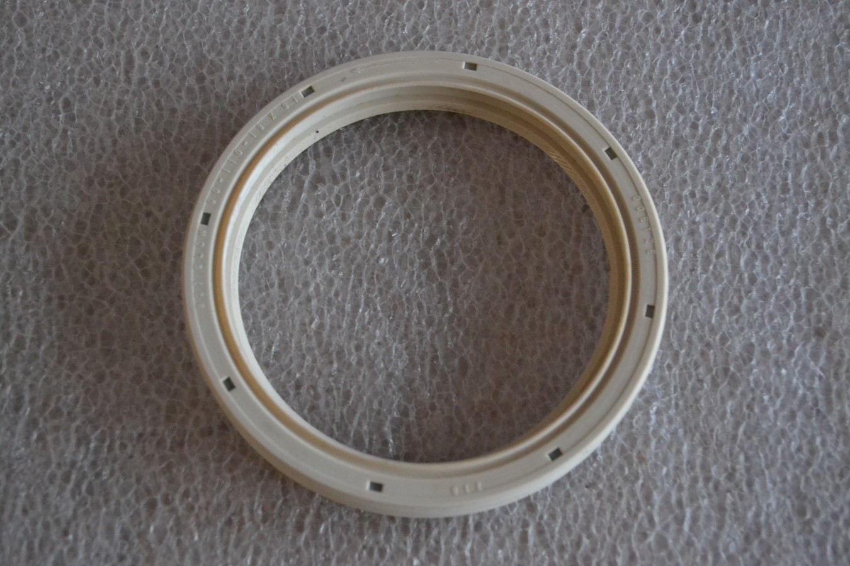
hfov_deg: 37.9
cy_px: 283
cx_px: 425
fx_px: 1239
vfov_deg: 25.8
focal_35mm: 52
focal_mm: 35
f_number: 5
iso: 3200
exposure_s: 1/30
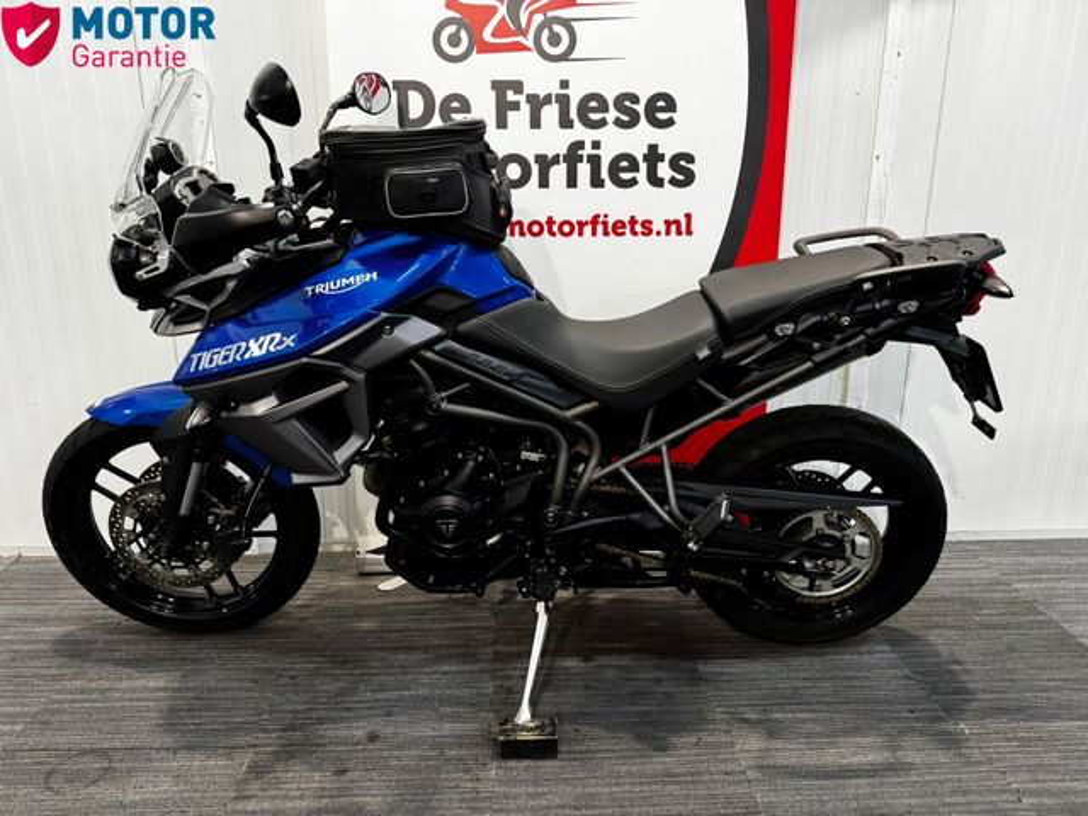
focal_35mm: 24
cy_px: 408
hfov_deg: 71.6
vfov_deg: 56.8
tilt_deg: -15.7
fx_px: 754
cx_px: 544
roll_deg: -1.0
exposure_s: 1/50
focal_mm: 6.76
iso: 500
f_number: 1.78
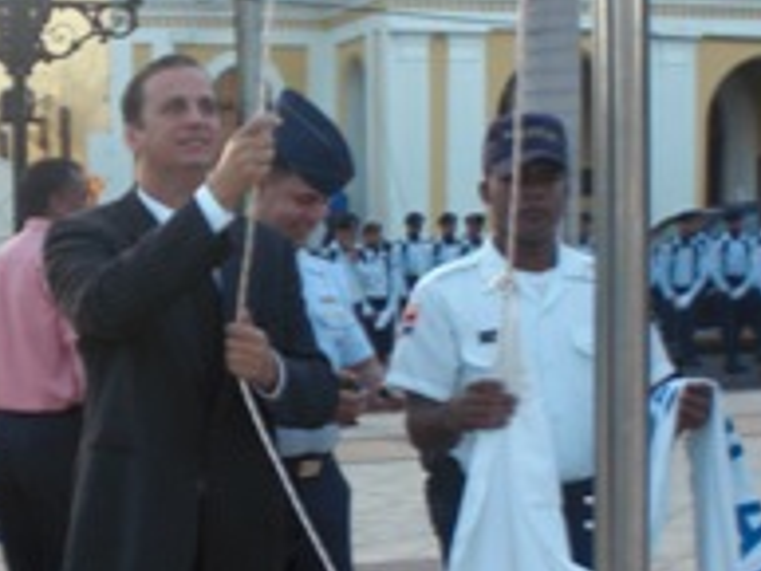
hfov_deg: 22.1
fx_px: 1936
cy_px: 429
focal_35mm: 88
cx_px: 197
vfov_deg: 16.7
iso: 64
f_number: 3.1
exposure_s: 1/100
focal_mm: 6.3
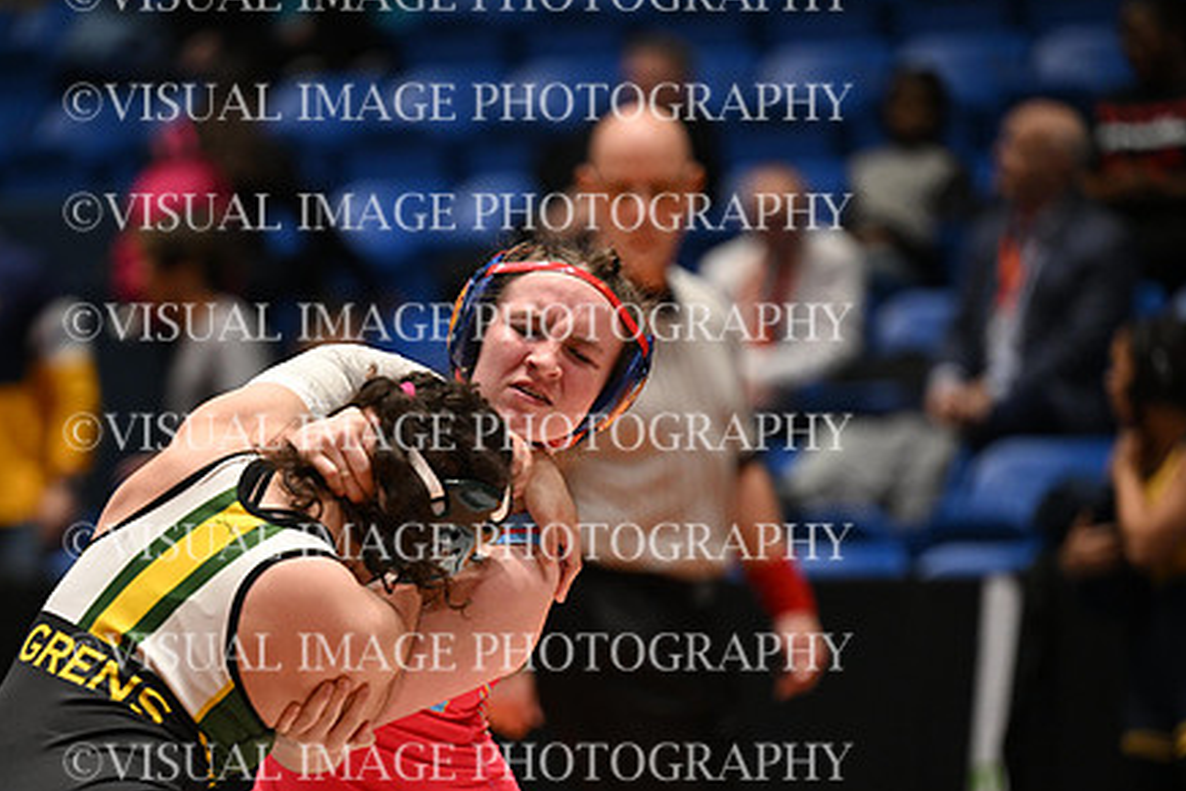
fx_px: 7247
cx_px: 458
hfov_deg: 9.4
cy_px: 487
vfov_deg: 6.2
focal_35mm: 220
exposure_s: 1/960
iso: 2800
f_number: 2.8
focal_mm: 165
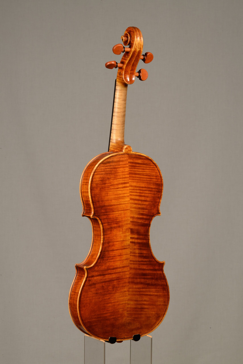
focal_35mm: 105
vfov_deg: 19.4
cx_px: 122
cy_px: 182
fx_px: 1062
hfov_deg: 13.1
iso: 100
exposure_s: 1
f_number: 22
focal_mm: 105
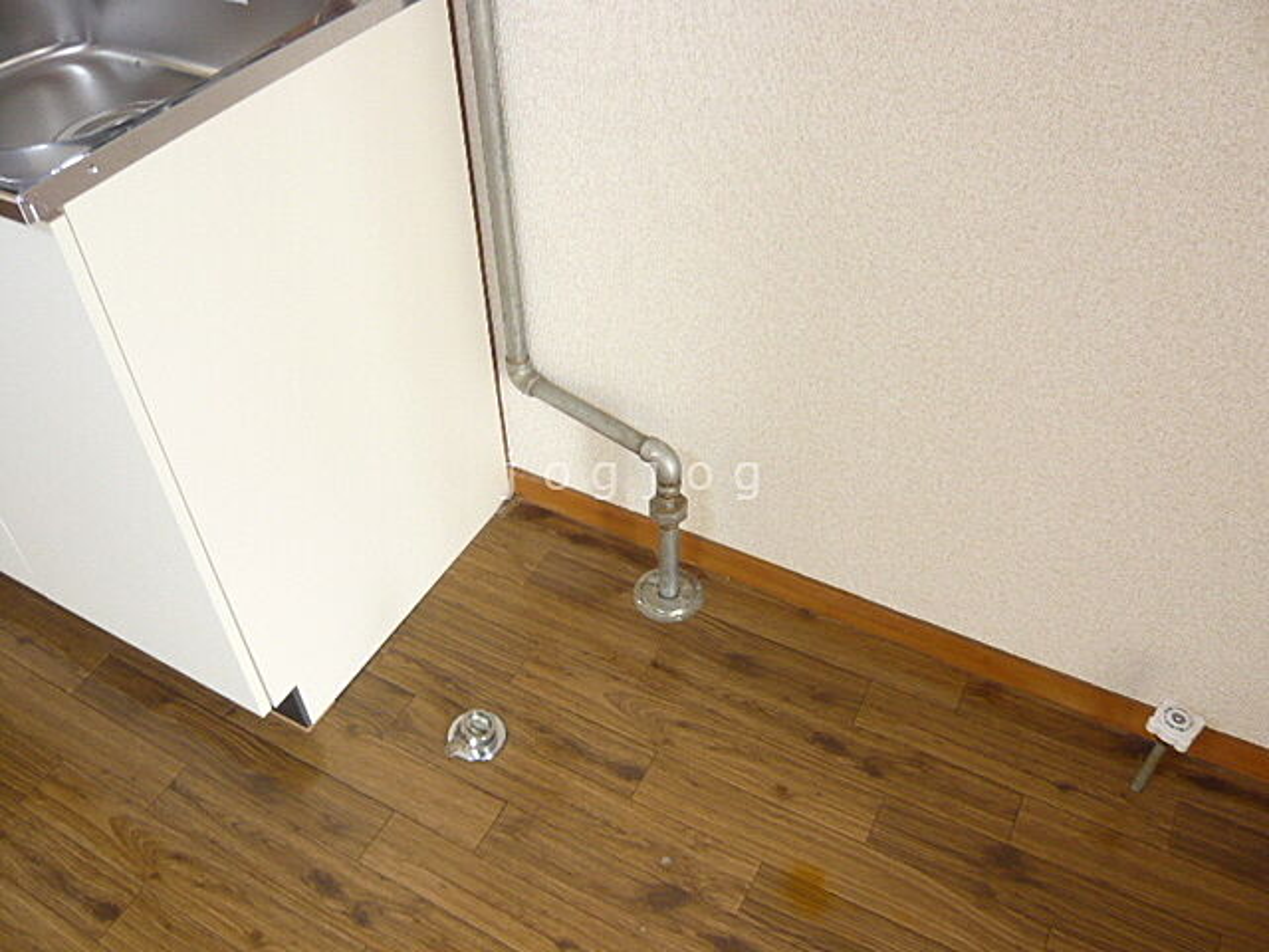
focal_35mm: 28
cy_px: 476
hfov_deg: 63.4
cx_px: 634
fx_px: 1026
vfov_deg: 49.7
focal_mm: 4.6
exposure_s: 1/13
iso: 200
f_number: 2.8
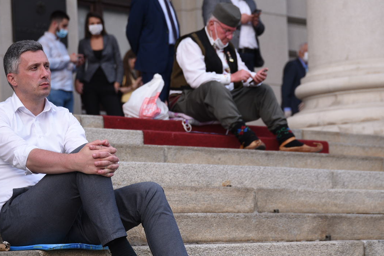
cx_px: 150
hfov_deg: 14.9
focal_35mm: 138
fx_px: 1471
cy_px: 140
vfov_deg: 9.9
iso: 500
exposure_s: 1/500
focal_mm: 90
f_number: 4
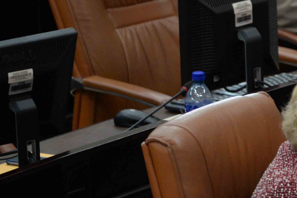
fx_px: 5629
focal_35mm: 682
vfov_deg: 2.0
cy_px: 92
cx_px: 477
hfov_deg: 3.0
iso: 2000
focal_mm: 200
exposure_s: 1/100
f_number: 4
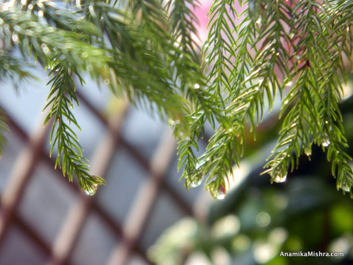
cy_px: 132
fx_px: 2835
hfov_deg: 7.1
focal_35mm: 278
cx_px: 176
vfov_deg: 5.3
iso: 110
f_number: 5.6
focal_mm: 50
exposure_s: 1/80
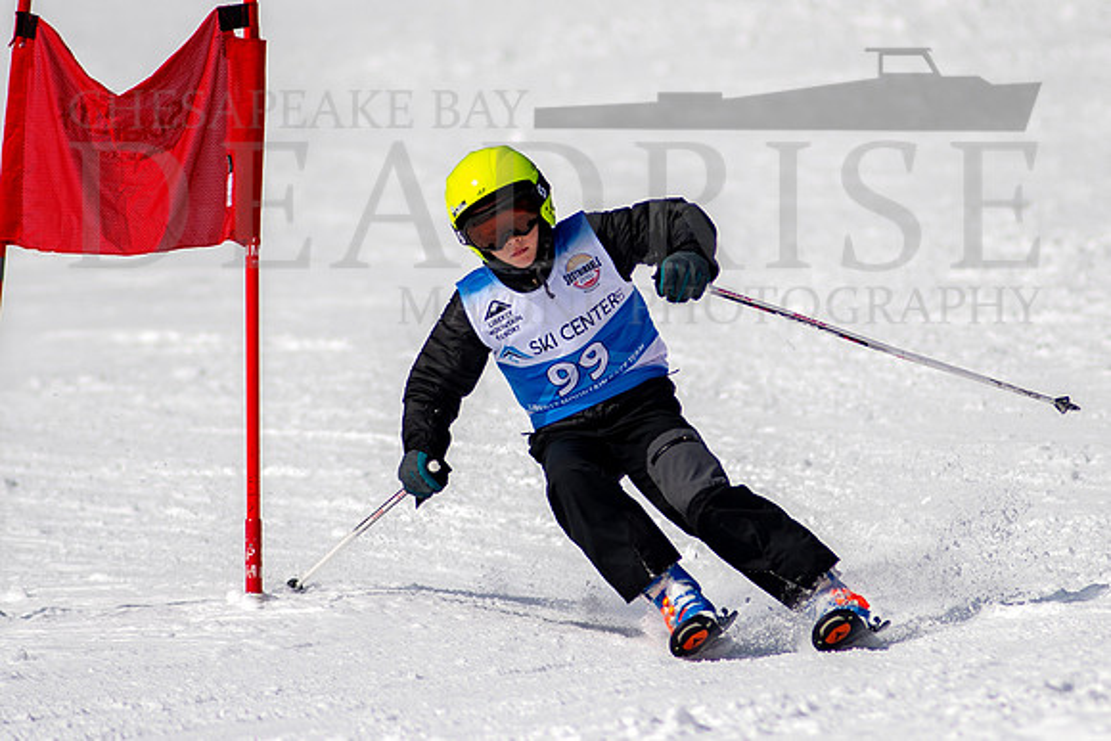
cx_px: 624
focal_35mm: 728
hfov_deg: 2.8
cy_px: 326
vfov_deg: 1.9
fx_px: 22473
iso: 100
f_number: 2.8
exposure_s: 1/6400
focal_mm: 300
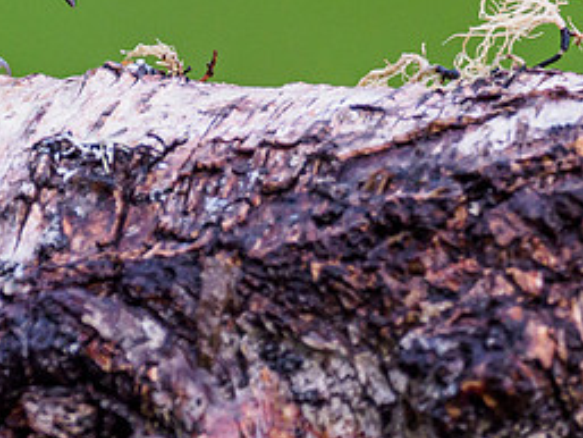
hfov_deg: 1.0
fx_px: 31914
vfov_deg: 0.8
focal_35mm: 1894
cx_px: -31
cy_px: -17
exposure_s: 1/320
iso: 800
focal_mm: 300
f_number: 4.5
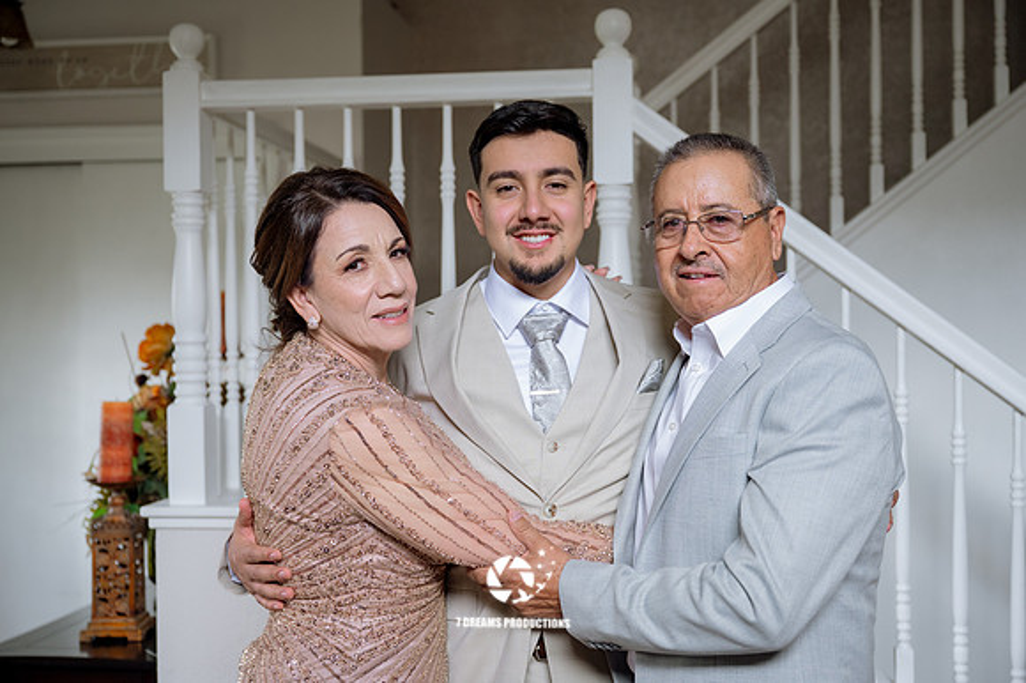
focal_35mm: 41
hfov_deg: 47.4
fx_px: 1168
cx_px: 513
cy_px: 342
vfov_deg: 32.6
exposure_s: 1/100
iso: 800
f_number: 3.2
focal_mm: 41
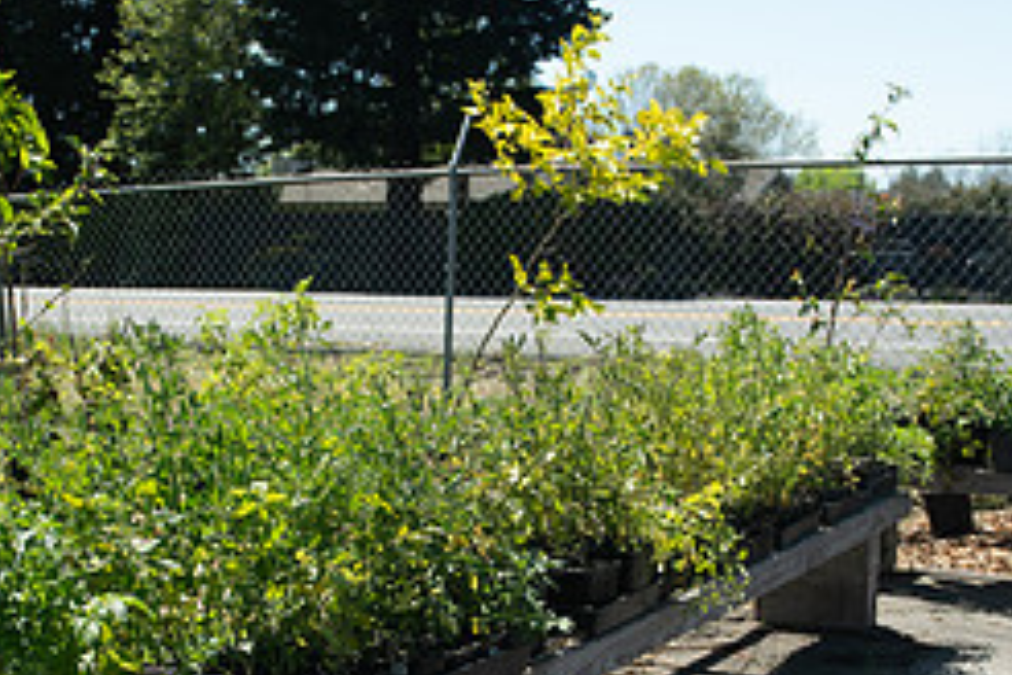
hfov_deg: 30.4
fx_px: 1855
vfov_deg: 20.2
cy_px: 595
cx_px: 411
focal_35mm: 66
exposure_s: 1/2500
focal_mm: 28
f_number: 4.5
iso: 500
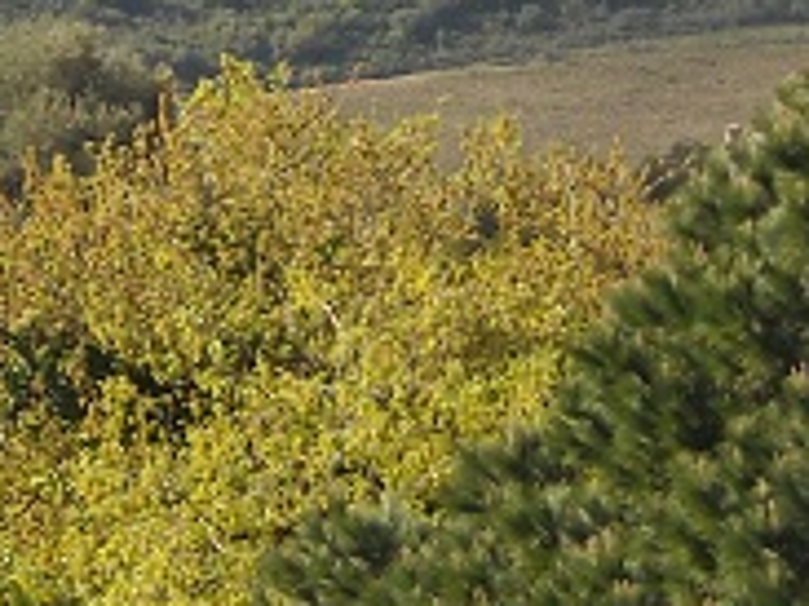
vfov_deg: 3.7
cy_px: -219
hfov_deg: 4.9
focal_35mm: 402
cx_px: -504
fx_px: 9389
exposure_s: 1/228
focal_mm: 17.1
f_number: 4.7
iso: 64
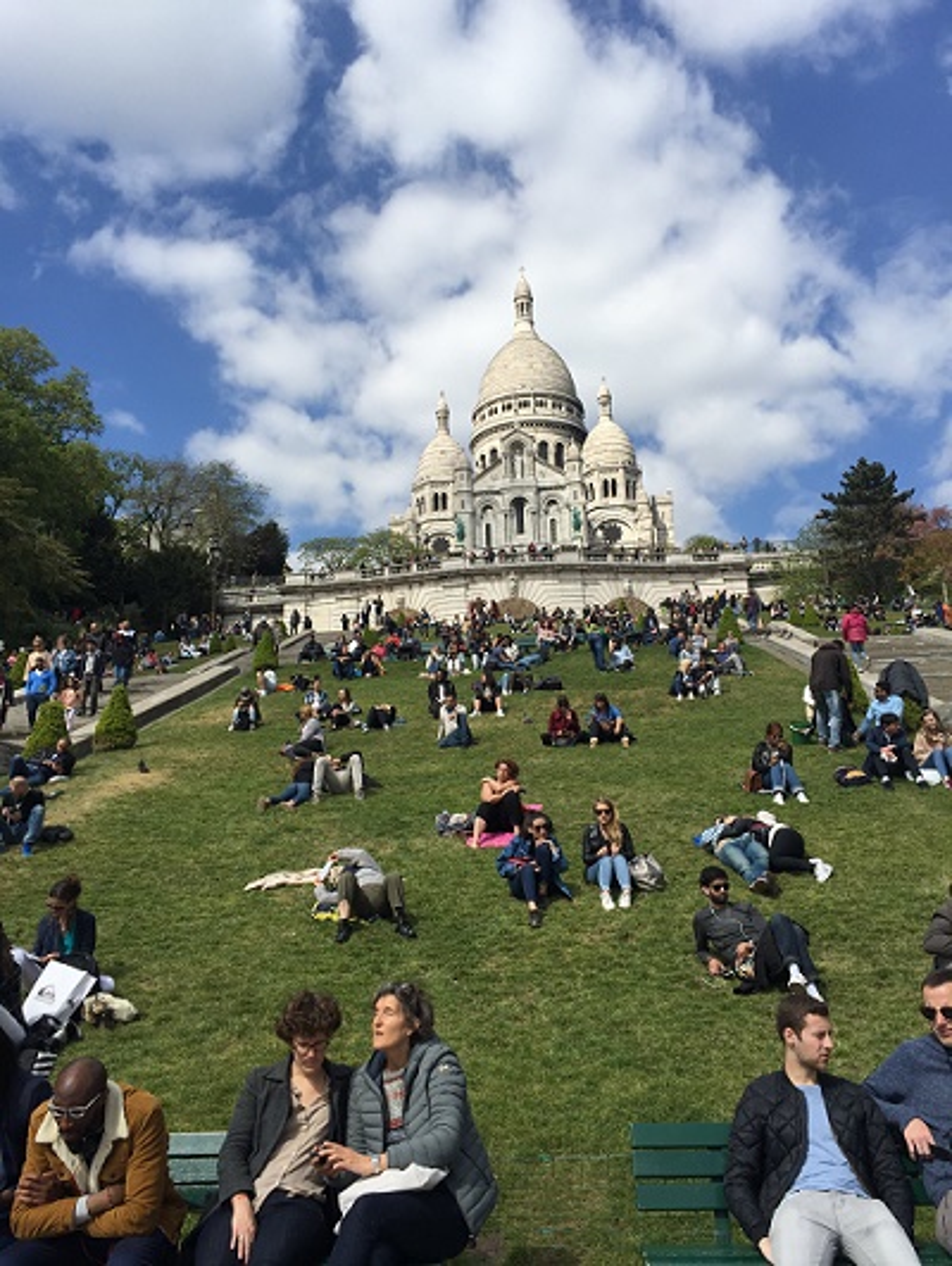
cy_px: 633
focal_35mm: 29
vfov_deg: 61.6
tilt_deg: +11.5
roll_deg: -0.6
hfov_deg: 48.3
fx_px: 1062
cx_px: 476
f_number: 2.2
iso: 32
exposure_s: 1/3049
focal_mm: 4.15
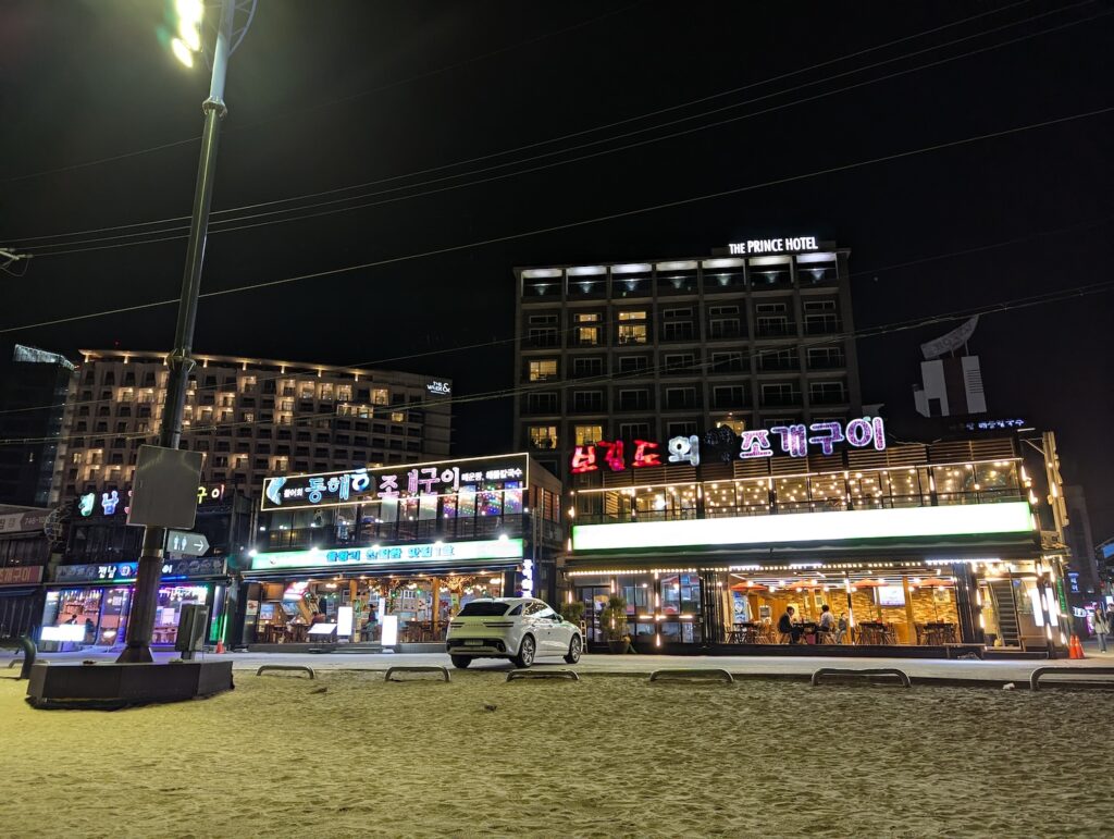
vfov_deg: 56.9
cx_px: 557
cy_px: 420
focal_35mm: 24
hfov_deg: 71.5
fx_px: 773
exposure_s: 1/30
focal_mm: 6.81
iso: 141
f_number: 1.85
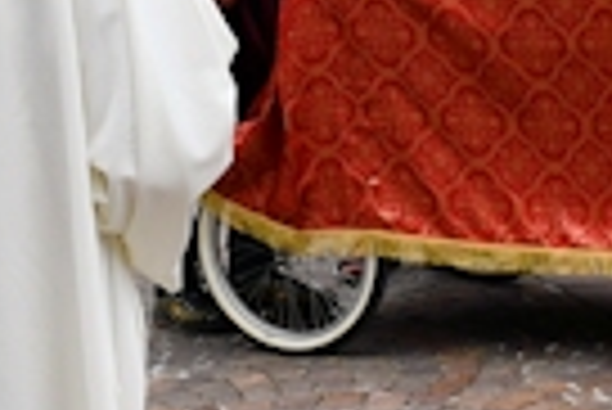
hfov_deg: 12.8
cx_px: 486
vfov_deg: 8.6
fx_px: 2706
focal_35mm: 159
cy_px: 88
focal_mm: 18
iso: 140
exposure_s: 1/250
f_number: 8
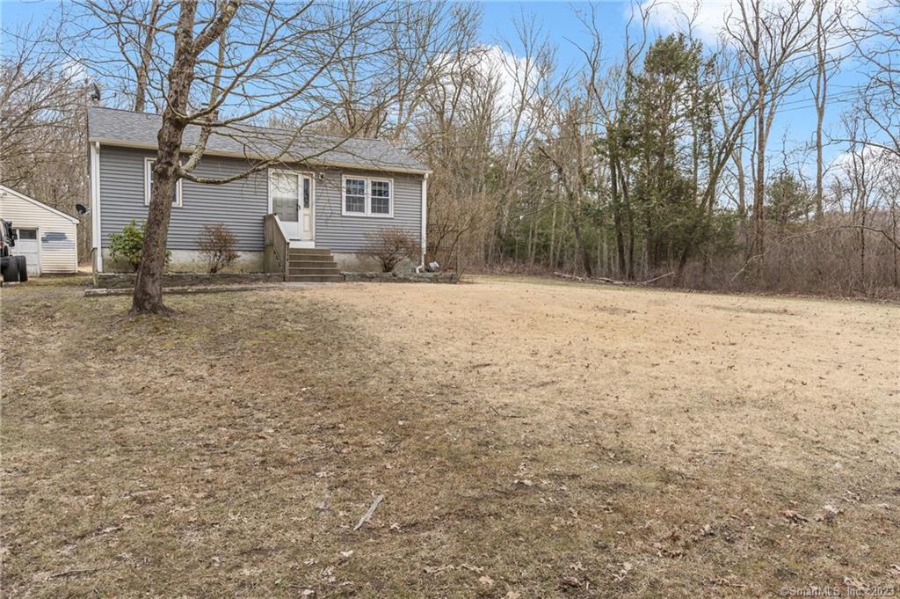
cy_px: 300
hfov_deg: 73.8
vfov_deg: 53.1
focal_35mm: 24
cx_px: 450
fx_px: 600
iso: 1250
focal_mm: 24
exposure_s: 1/500
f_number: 7.1
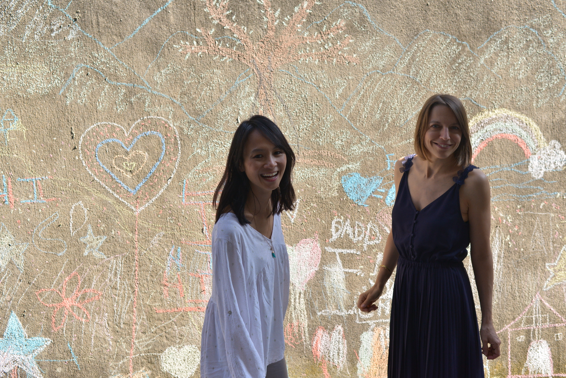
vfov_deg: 27.0
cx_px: 283
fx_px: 786
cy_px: 189
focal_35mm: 50
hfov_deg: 39.6
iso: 800
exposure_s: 1/1250
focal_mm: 50
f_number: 4.5
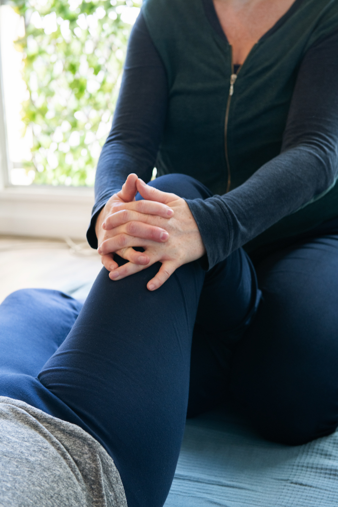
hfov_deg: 21.9
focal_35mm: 62
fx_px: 873
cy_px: 254
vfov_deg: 32.4
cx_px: 169
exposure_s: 1/60
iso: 500
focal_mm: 62
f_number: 5
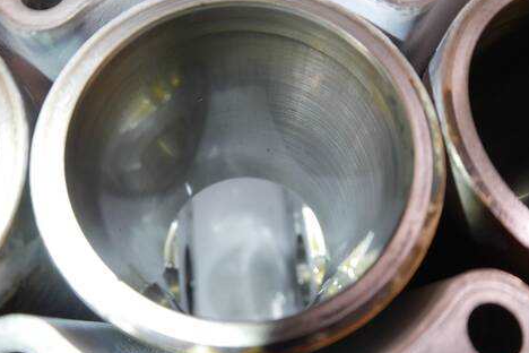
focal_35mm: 32
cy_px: 170
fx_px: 470
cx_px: 266
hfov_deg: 58.7
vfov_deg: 41.1
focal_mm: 15
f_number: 3.5
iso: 1250
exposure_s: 1/125
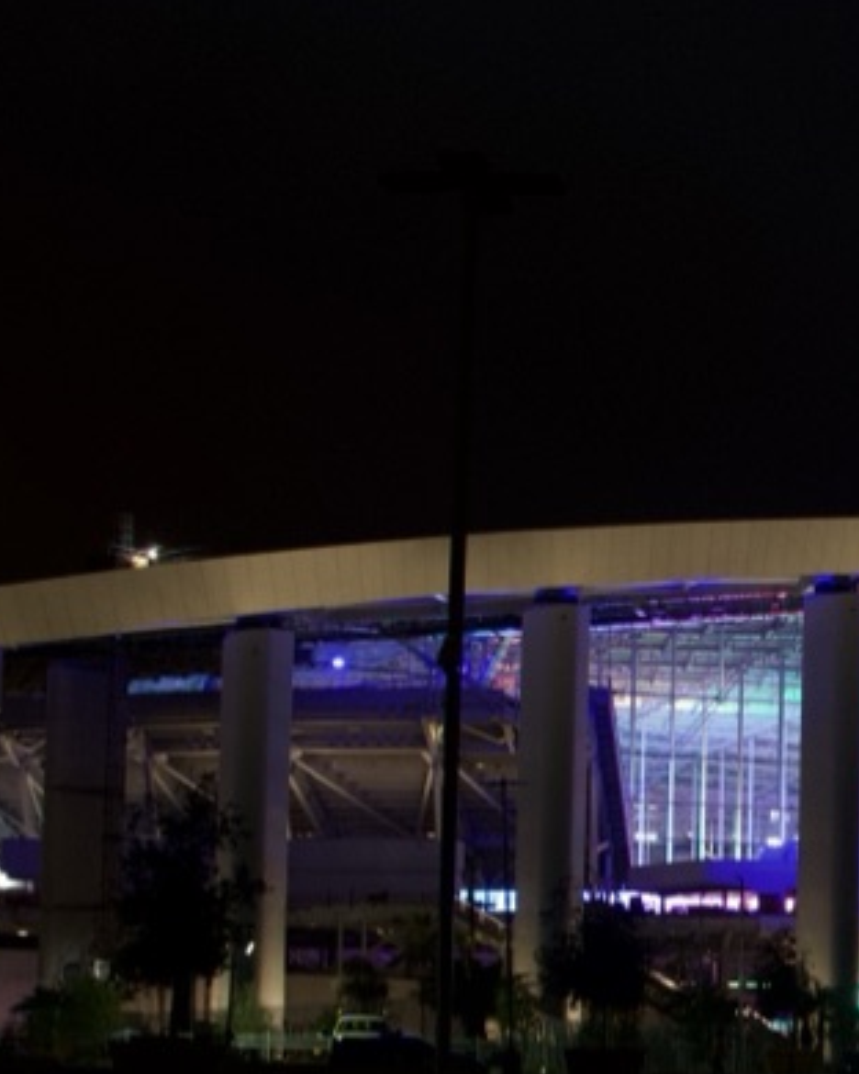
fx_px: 2496
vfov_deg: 23.9
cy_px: 863
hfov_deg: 18.1
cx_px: 1148
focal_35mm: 79
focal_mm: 17
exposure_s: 1/80
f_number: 3.5
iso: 800
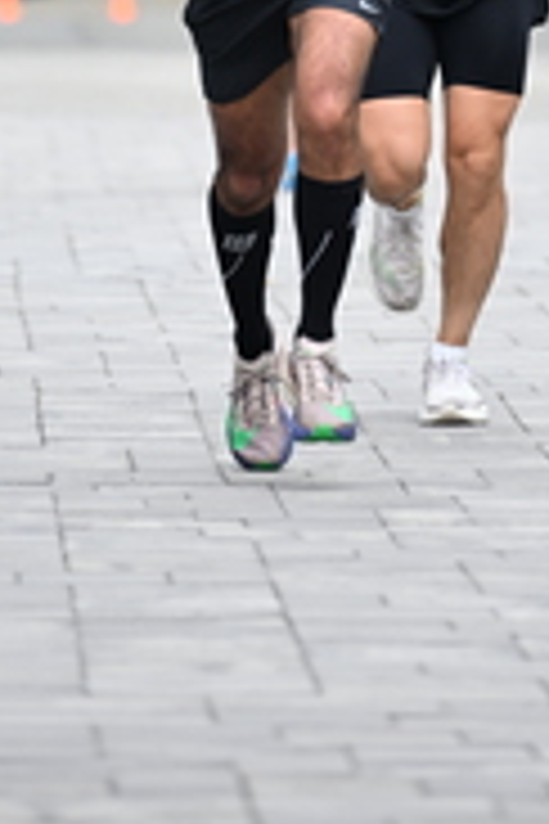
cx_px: 403
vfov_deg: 3.4
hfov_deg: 2.3
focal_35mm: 602
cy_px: -356
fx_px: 13770
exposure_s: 1/1600
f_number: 2.8
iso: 640
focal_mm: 200
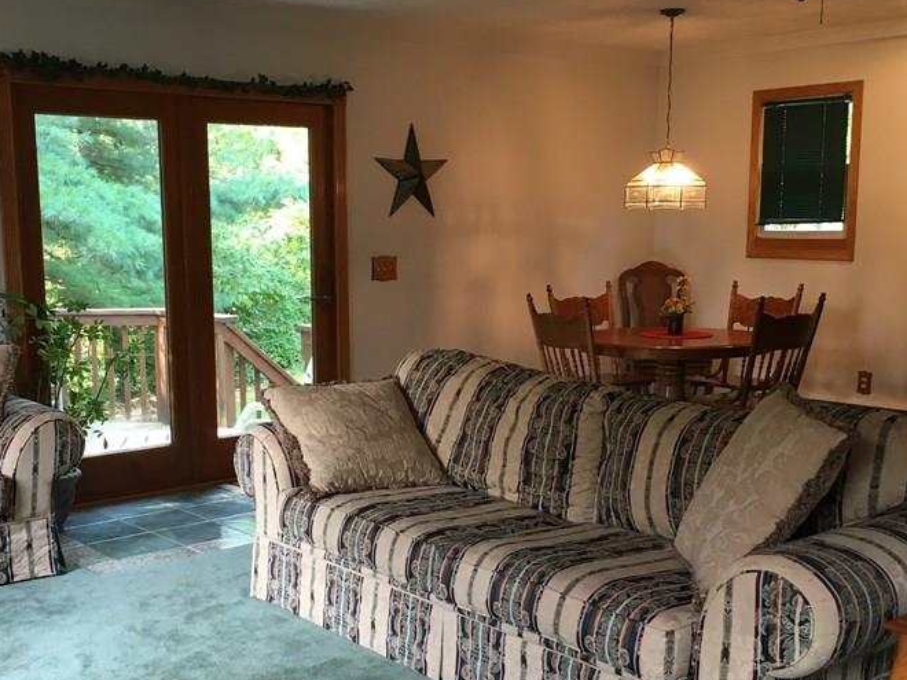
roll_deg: +0.2
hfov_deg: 42.0
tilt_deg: -8.4
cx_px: 390
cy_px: 403
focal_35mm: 45
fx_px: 1179
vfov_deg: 32.1
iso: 50
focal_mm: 4.15
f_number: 2.2
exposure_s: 1/30
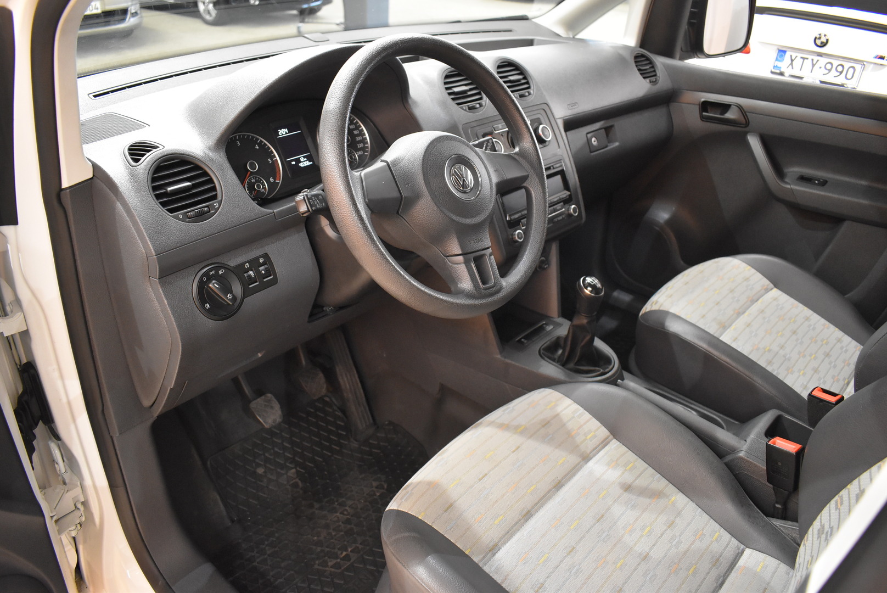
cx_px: 444
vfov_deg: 48.0
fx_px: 666
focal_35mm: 27
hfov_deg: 67.3
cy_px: 296
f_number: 3.5
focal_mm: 18
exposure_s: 1/60
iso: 3200
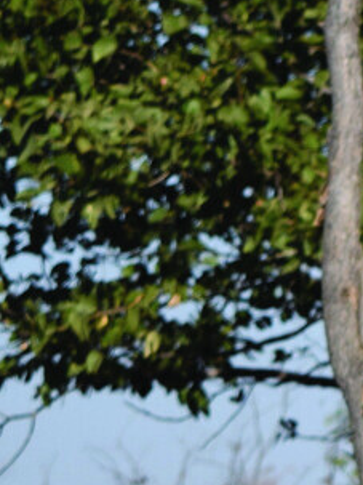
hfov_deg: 2.4
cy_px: 949
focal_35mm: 628
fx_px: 8784
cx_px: 806
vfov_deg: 3.1
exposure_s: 1/1600
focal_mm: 55
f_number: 5.6
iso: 200
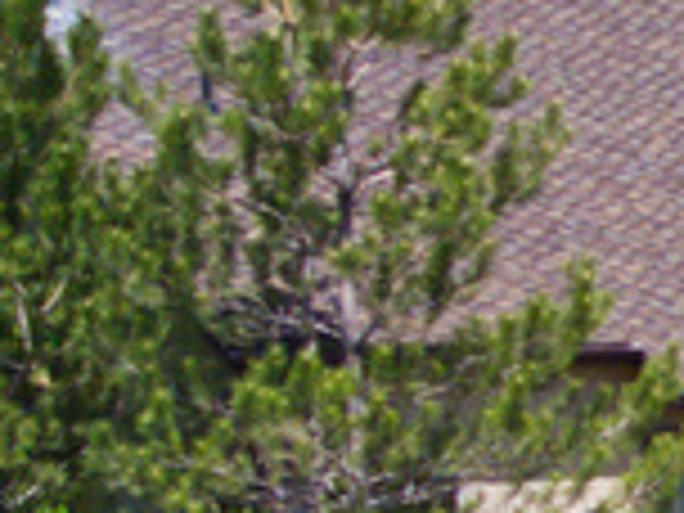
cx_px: 1724
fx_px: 2668
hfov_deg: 11.6
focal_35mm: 135
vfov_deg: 10.8
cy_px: 637
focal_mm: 3.61
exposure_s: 1/366
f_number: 2.8
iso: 100
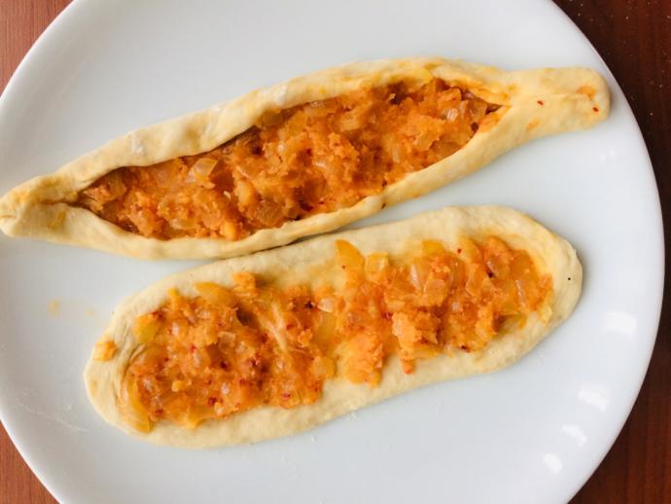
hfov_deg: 61.6
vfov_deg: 48.3
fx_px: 562
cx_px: 336
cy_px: 252
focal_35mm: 29
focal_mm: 4.15
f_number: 2.2
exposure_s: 1/33
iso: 100
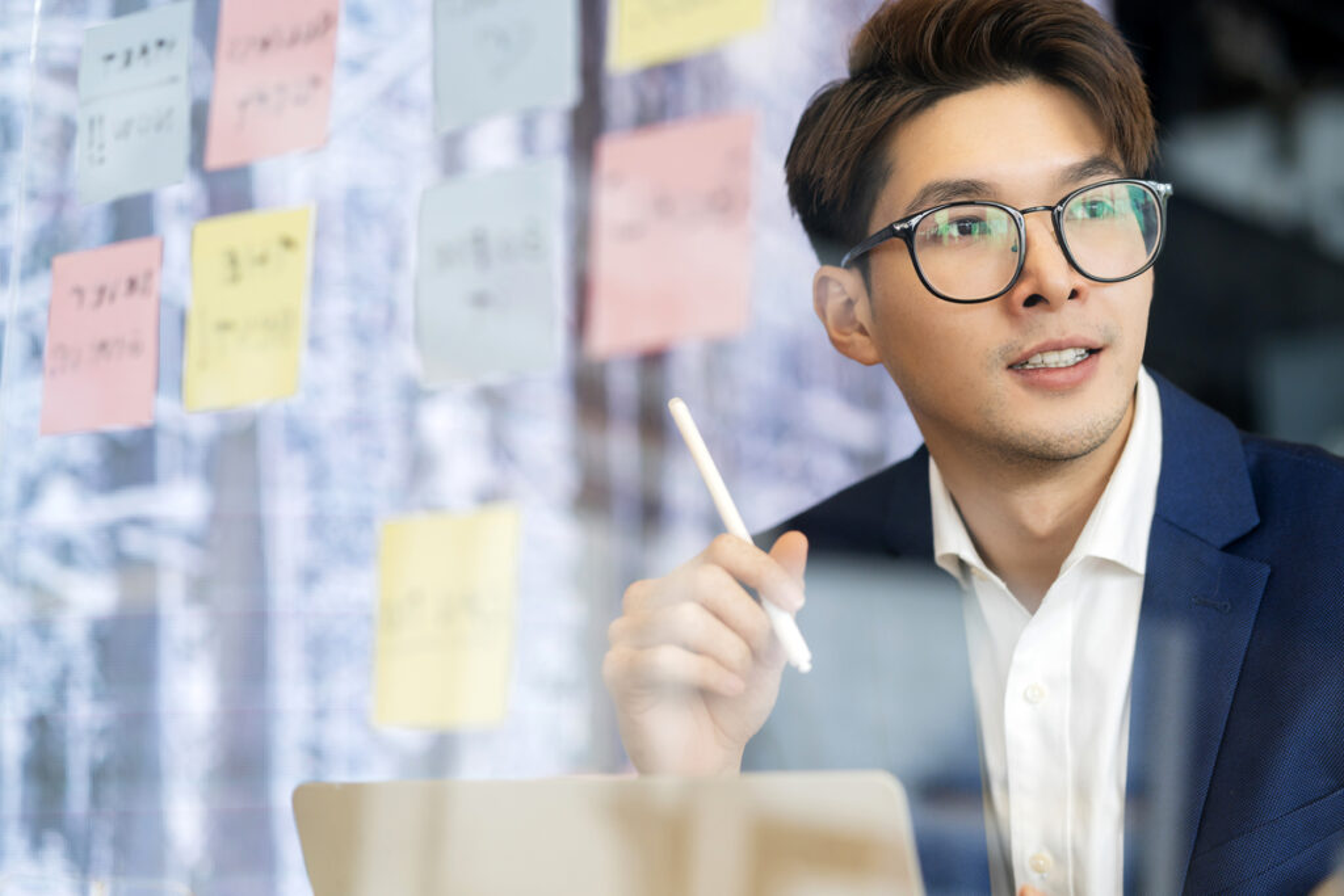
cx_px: 672
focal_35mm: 85
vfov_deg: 16.1
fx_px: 3174
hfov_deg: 23.9
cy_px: 448
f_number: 3.2
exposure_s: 1/320
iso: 400
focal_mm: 85
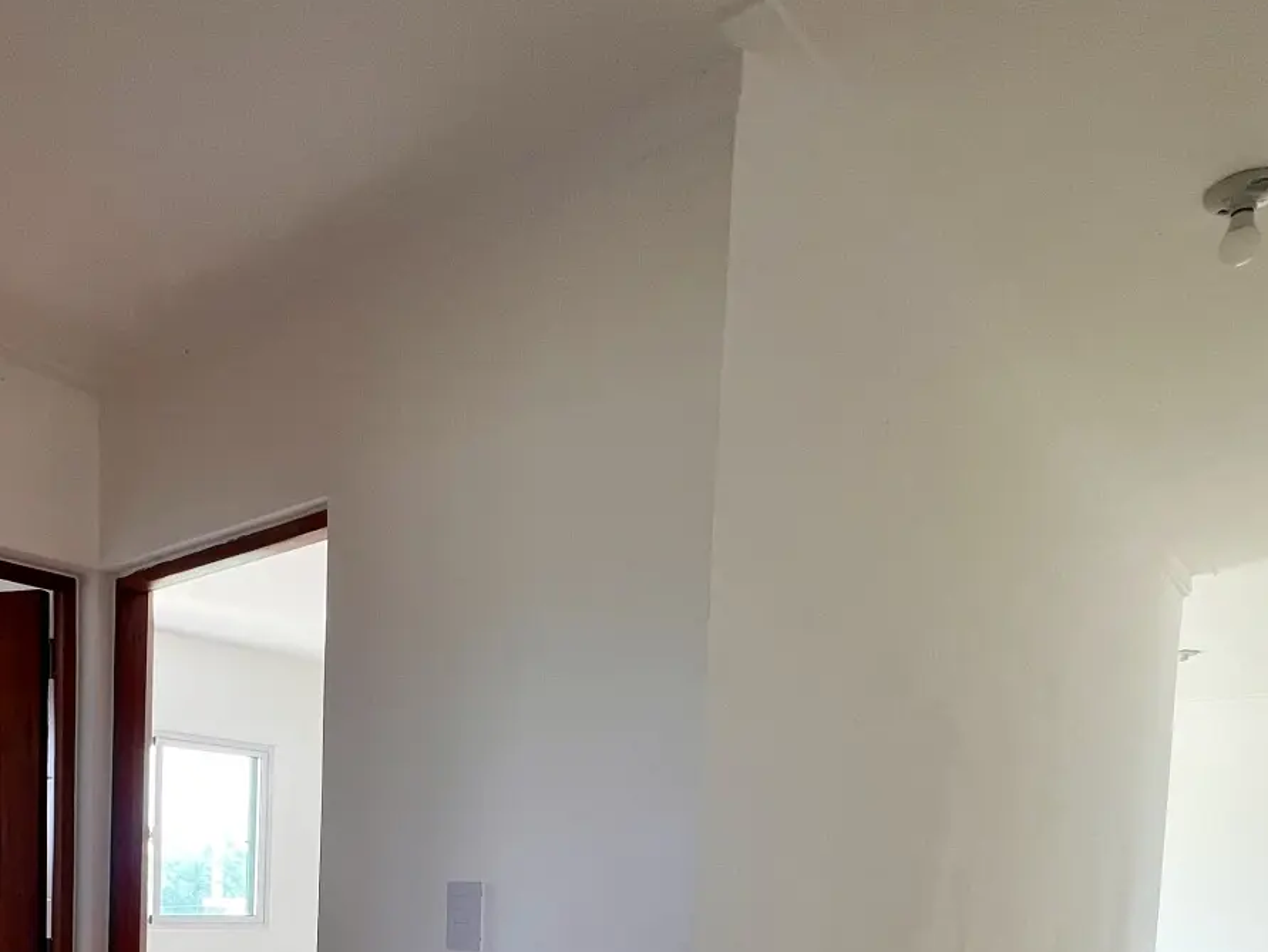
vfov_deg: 43.0
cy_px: 948
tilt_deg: -4.2
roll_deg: -2.0
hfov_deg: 62.0
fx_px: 1026
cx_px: 433
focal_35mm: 28
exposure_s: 1/99
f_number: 1.8
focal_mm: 1.57
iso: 64
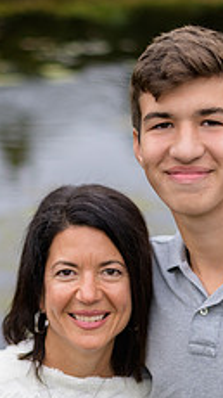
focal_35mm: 132
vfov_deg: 16.2
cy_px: 297
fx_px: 1391
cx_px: 40
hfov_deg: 9.1
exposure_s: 1/640
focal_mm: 50
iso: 200
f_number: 2
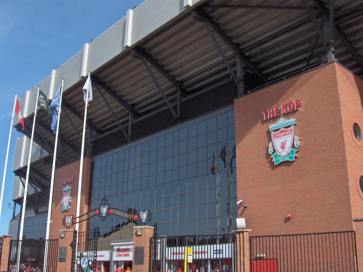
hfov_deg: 47.9
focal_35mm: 39
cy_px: 136
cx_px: 182
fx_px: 409
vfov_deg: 36.8
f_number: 4.8
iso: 100
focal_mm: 8
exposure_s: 1/625
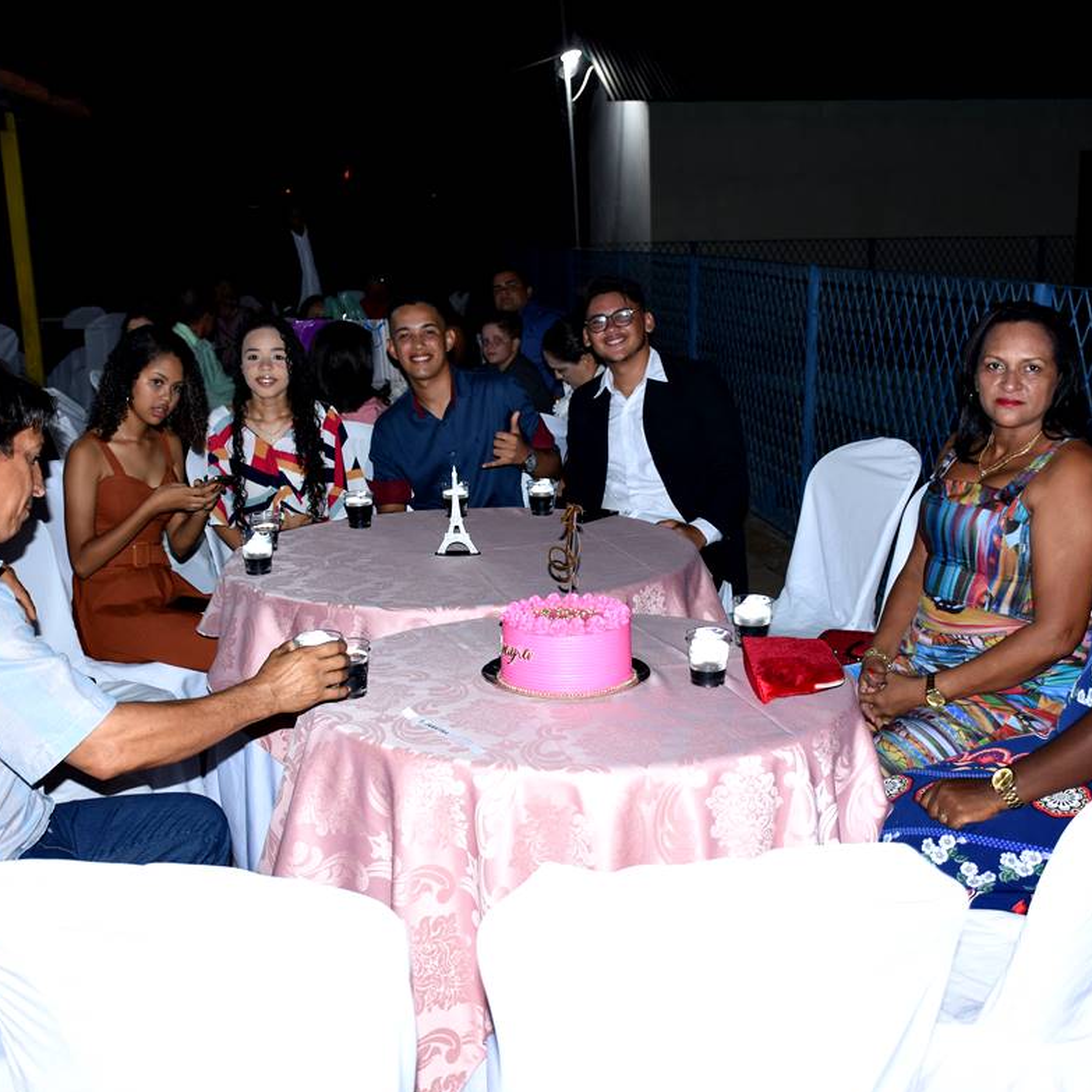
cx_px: 527
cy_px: 552
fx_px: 1535
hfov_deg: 39.2
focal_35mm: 43
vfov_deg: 39.2
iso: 640
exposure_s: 1/80
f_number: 3.5
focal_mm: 22
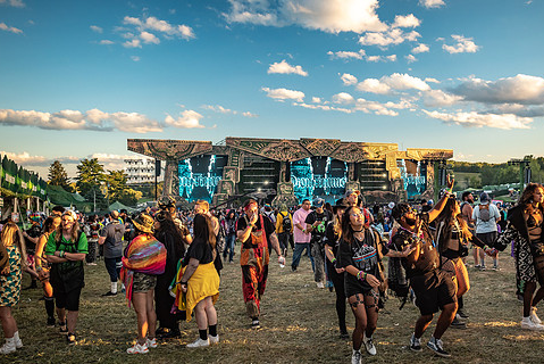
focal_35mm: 33
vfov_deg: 40.0
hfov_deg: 56.9
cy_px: 175
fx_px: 499
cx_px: 319
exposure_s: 1/160
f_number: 5.6
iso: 450
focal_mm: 27
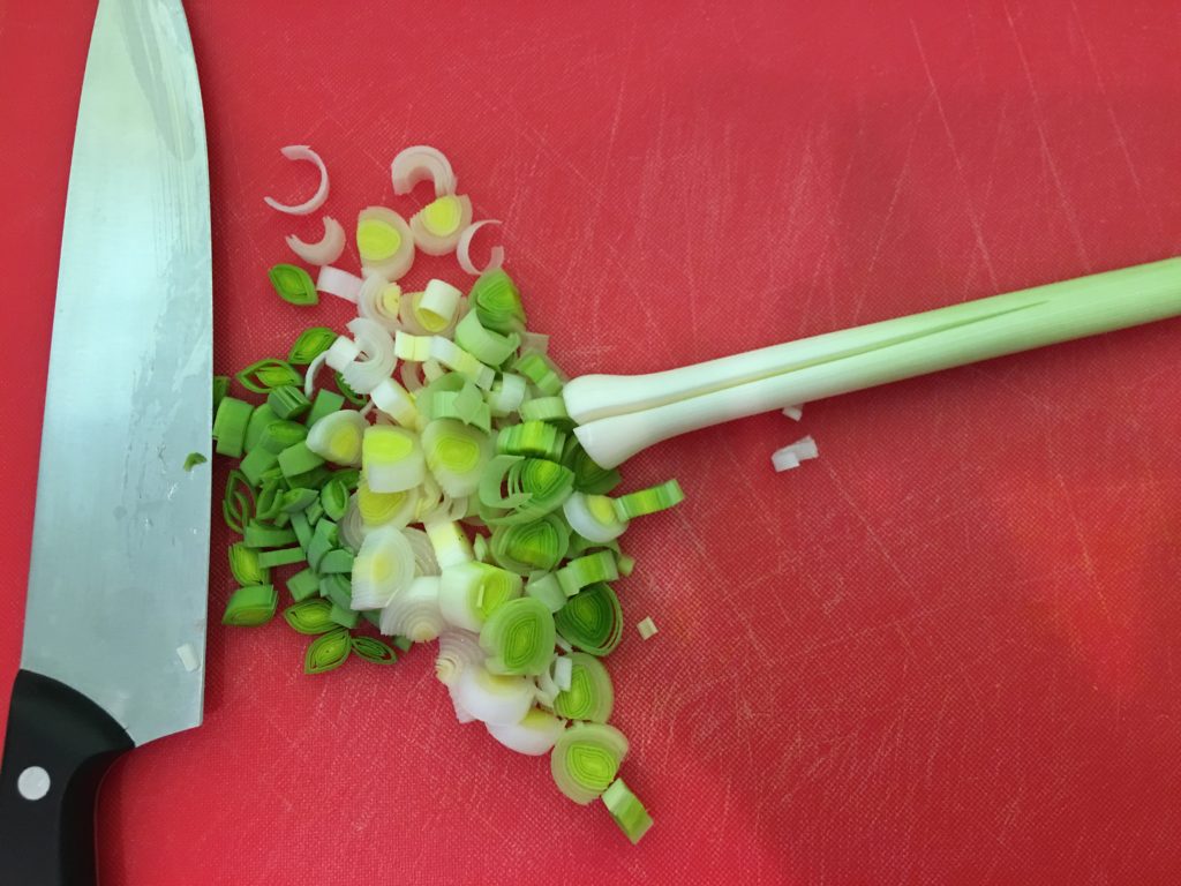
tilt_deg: -79.6
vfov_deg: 48.2
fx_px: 989
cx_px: 590
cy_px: 443
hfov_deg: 61.7
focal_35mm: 29
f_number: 2.2
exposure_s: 1/15
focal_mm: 4.15
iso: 64
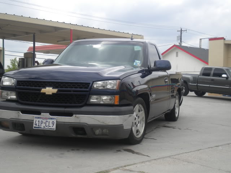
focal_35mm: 52
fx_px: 347
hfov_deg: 36.8
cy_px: 86
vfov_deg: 28.0
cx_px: 116
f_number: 5.6
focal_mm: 9.3
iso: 80
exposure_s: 1/250
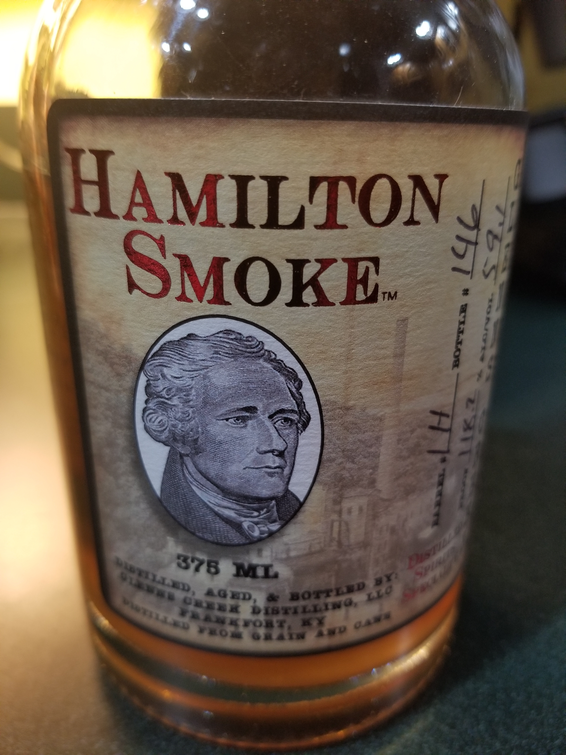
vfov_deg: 67.3
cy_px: 378
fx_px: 567
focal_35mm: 26
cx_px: 283
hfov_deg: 53.1
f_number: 1.7
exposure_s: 1/30
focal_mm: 4.25
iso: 200
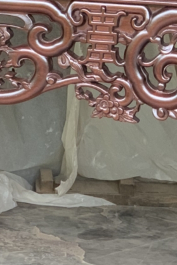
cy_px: 54
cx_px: -36
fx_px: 1373
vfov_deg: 11.0
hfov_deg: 7.3
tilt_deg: -11.1
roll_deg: -0.9
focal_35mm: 186
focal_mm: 6
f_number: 2.4
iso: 160
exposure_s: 1/60
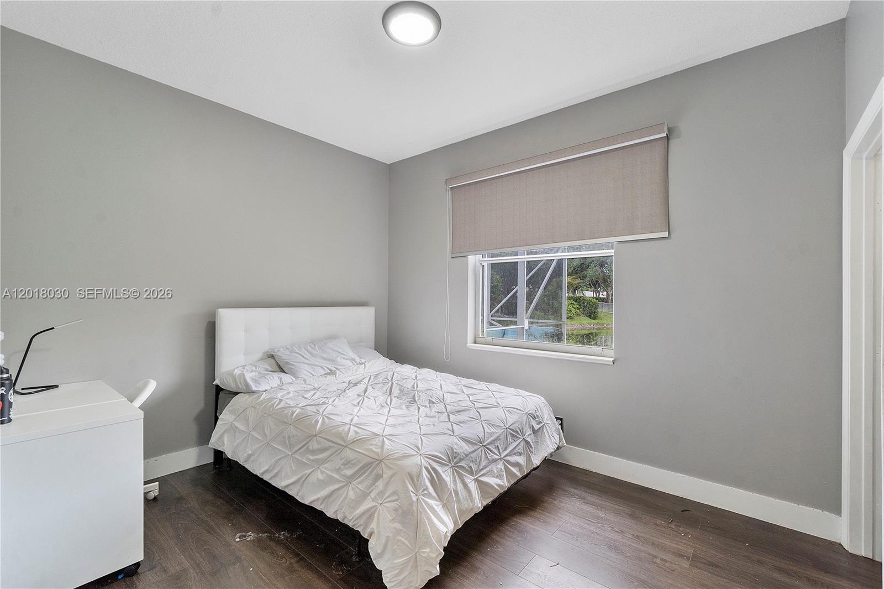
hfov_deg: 100.4
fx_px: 368
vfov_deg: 77.3
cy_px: 294
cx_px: 442
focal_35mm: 15
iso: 160
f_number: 11
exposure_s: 1/10
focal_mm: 10
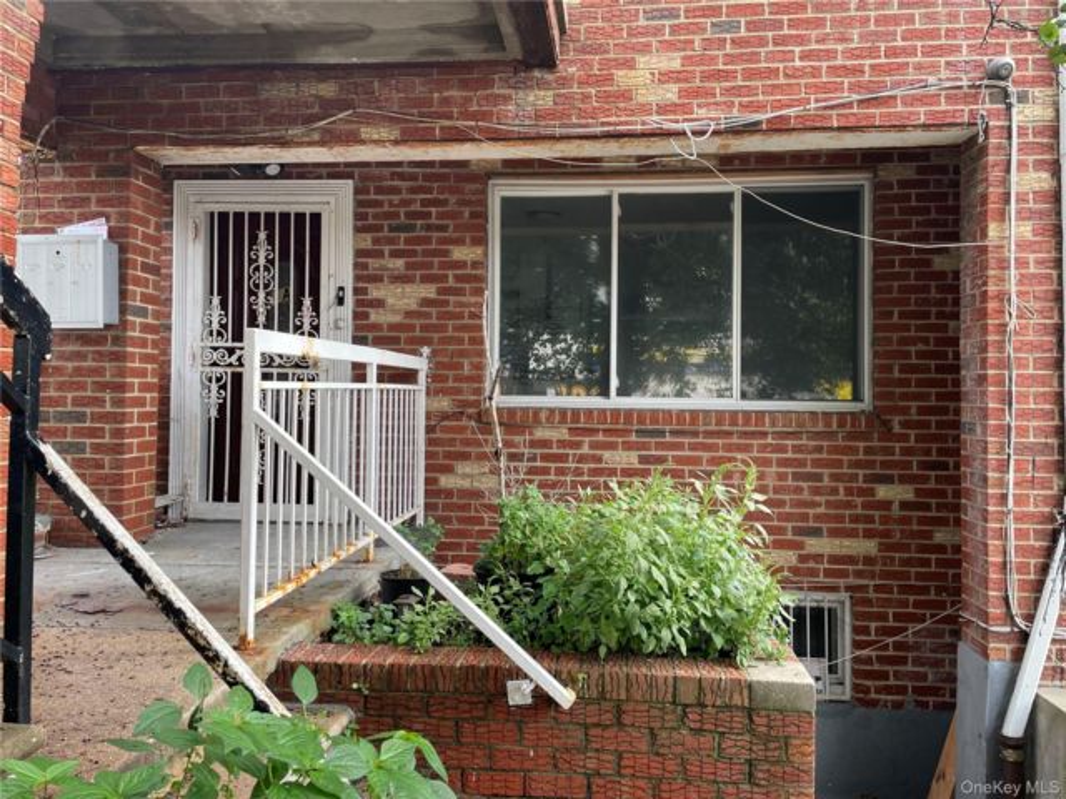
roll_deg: -0.3
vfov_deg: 53.1
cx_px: 533
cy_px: 400
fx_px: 801
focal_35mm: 26
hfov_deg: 67.3
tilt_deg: +1.4
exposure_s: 1/121
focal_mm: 4.2
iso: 32
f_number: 1.6
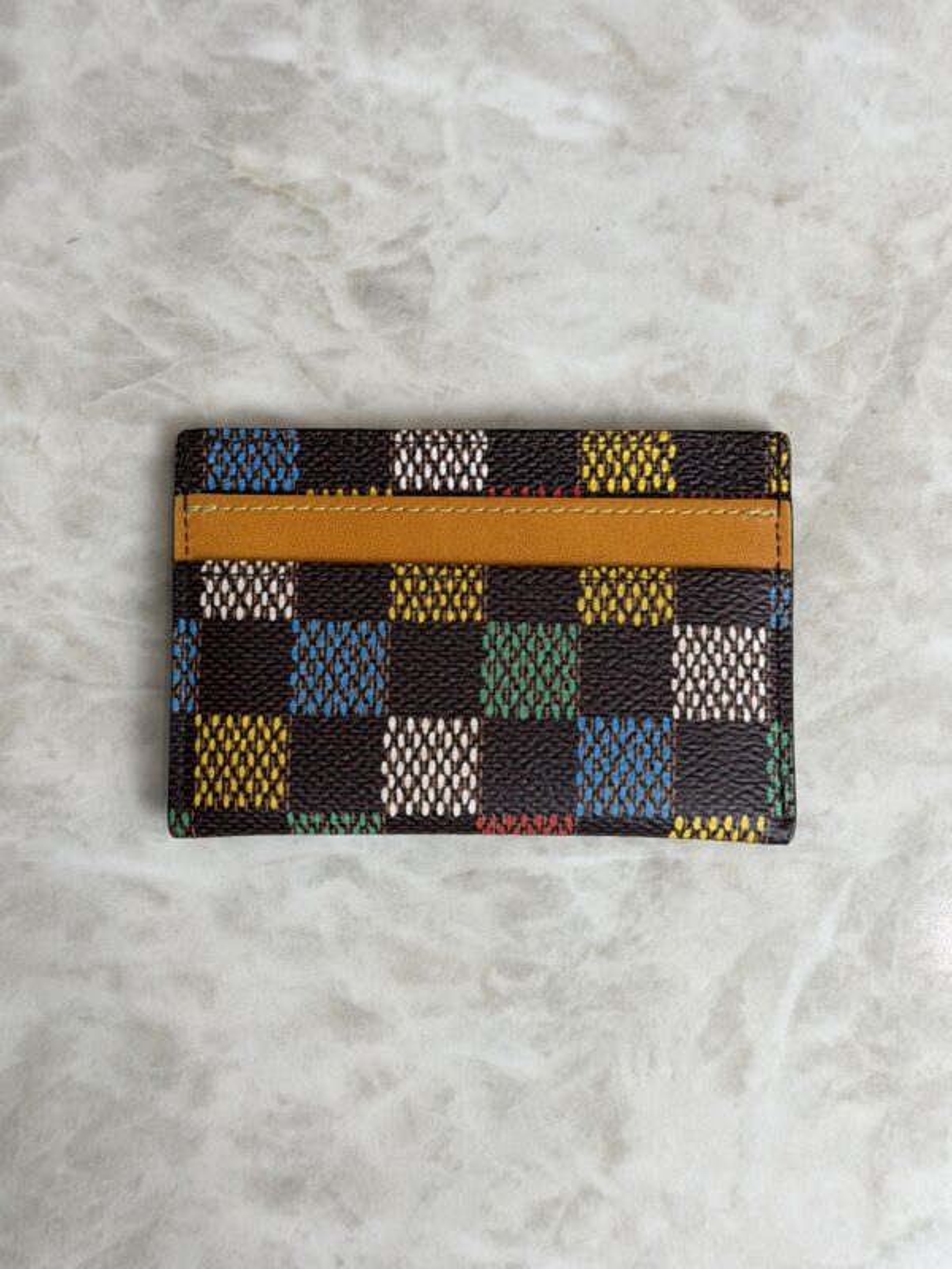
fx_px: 1760
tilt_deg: -85.4
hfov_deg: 30.3
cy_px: 634
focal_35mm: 48
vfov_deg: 39.7
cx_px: 476
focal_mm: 6.76
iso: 64
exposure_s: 1/120
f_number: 1.78
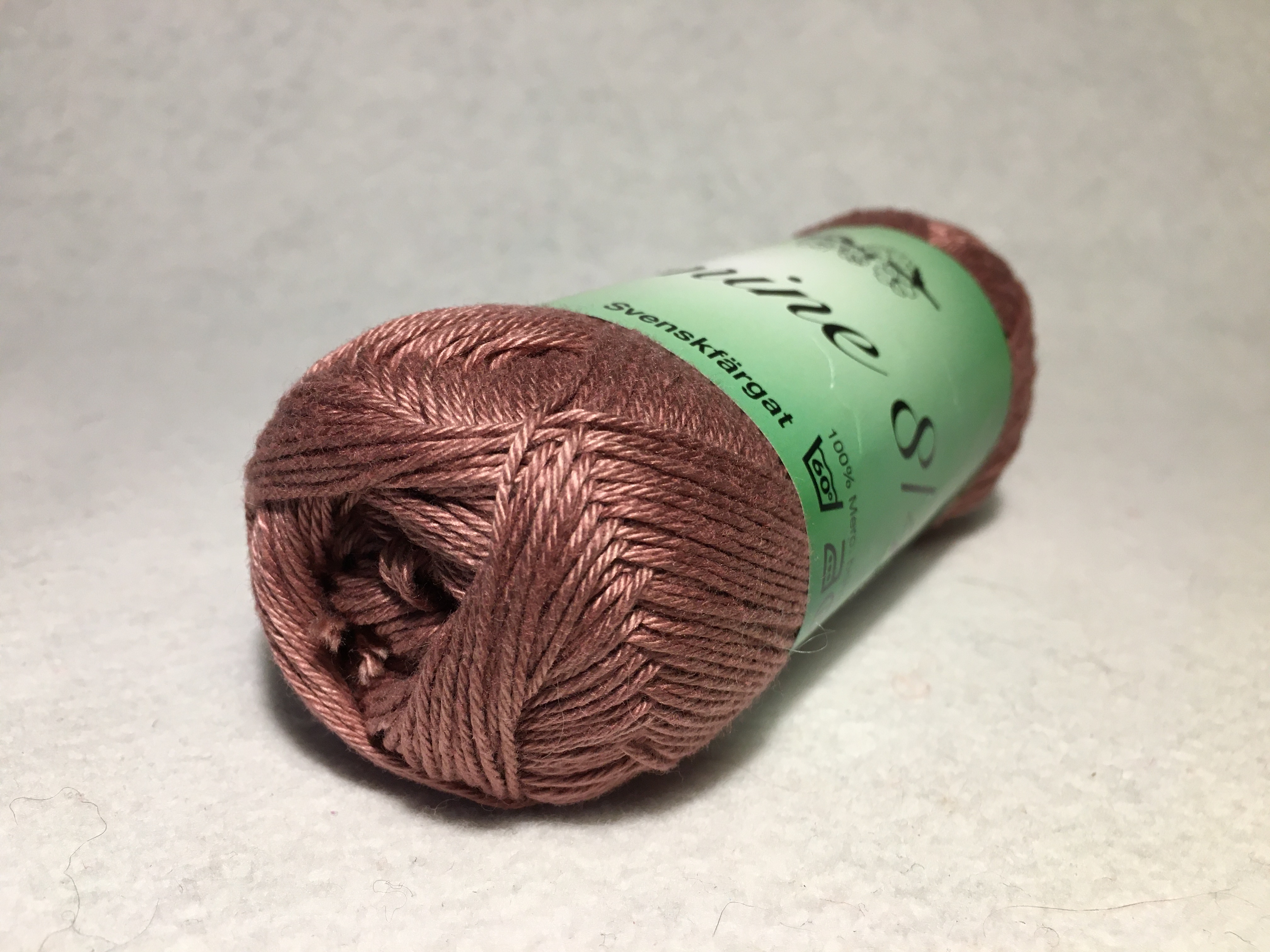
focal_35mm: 29
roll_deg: -3.1
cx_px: 635
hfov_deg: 61.7
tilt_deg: -18.7
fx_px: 1064
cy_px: 476
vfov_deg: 48.2
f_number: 2.2
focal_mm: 4.15
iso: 40
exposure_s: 1/33
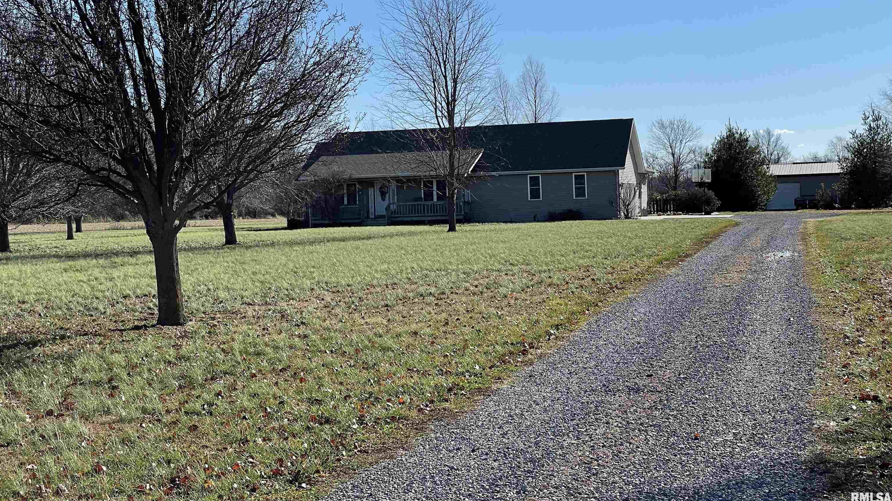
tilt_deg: +1.5
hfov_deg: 36.6
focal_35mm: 57
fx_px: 1348
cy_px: 171
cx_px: 447
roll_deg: +3.0
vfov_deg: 21.0
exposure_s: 1/2083
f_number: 2
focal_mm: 6
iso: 25
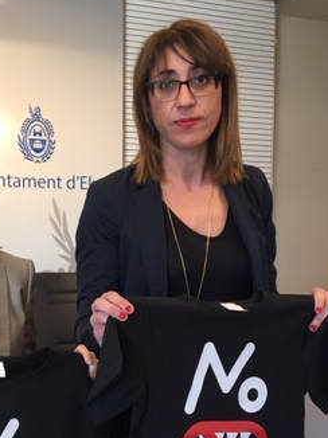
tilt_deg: -2.9
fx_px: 721
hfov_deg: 25.2
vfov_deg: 33.3
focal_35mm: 57
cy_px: 313
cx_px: 65
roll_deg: +0.1
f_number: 2.2
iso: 50
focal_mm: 4.15
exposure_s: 1/33
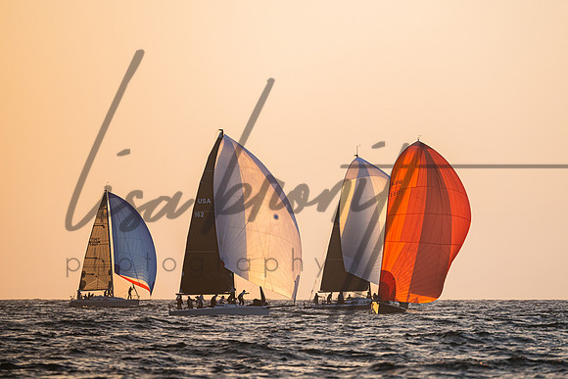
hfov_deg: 5.1
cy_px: 131
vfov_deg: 3.4
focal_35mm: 403
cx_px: 375
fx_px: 6367
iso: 250
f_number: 5.3
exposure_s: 1/2000
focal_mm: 300
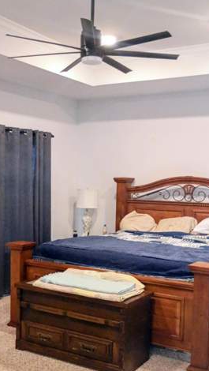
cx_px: 93
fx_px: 423
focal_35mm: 43
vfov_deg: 47.1
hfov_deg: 27.7
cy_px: 221
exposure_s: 1/30
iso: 100
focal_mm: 4.27
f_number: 1.8
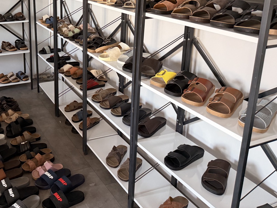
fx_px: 312
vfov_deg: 36.0
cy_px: 53
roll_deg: -0.2
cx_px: 53
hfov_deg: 45.3
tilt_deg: -18.5
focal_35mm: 39
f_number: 1.78
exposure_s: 1/60
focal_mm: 6.76
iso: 320
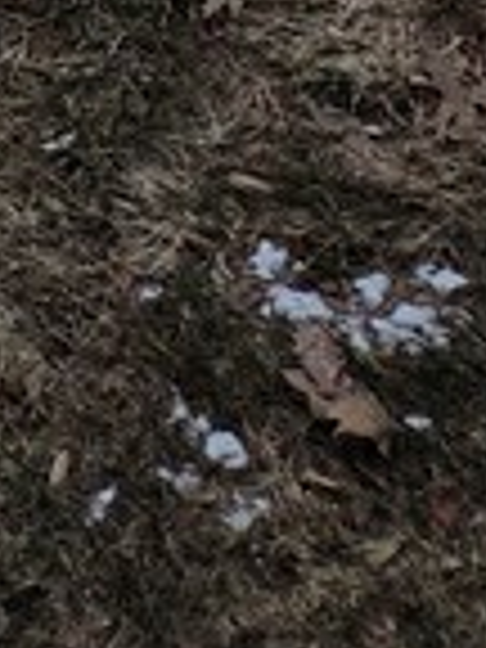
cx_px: -400
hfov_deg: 8.7
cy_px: -1634
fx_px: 3070
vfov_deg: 8.6
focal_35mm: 164
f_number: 1.8
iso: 40
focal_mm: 5.4
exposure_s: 1/120
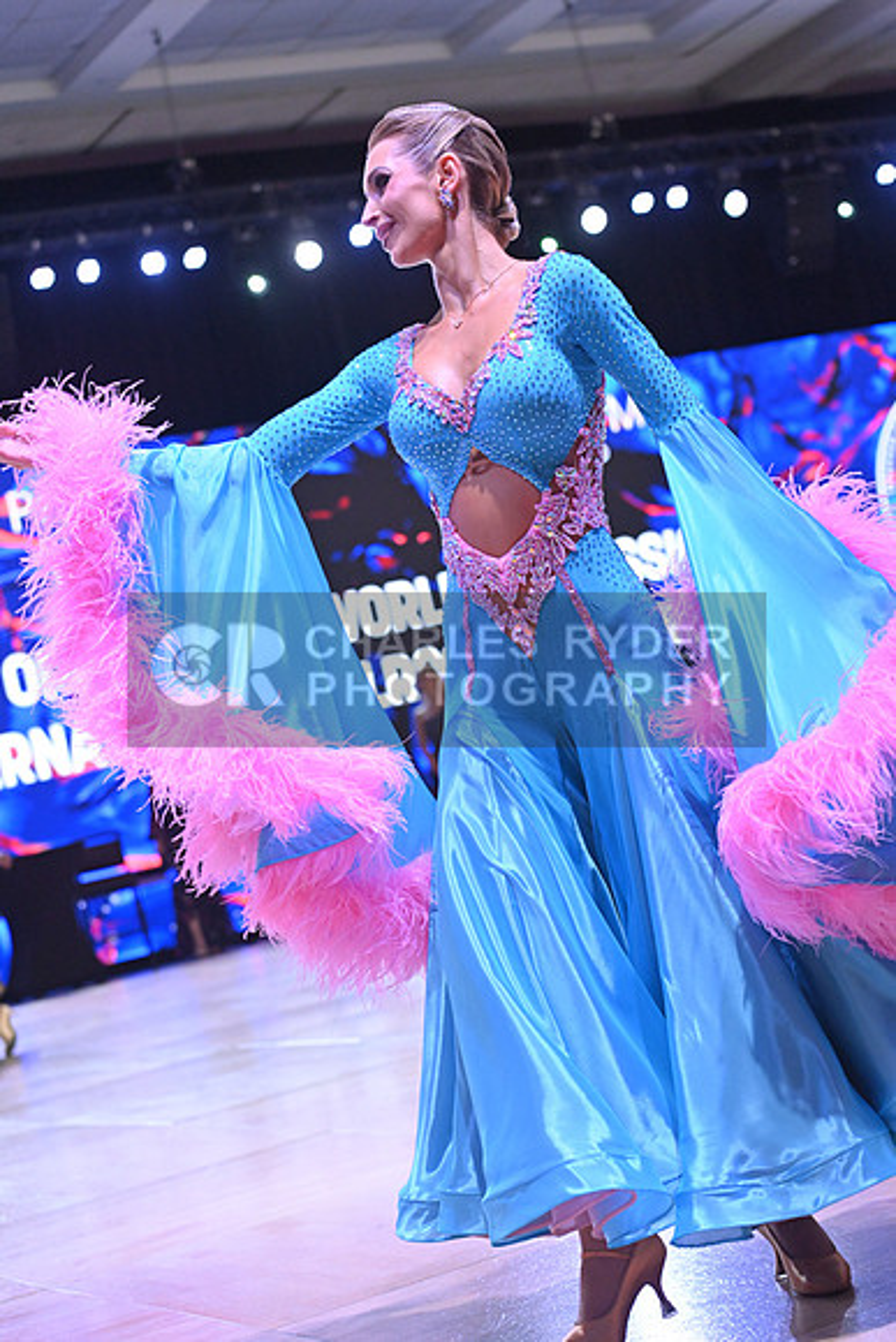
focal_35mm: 70
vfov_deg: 28.8
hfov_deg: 19.5
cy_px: 671
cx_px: 448
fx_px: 2612
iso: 4000
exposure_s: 1/400
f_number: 5
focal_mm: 70
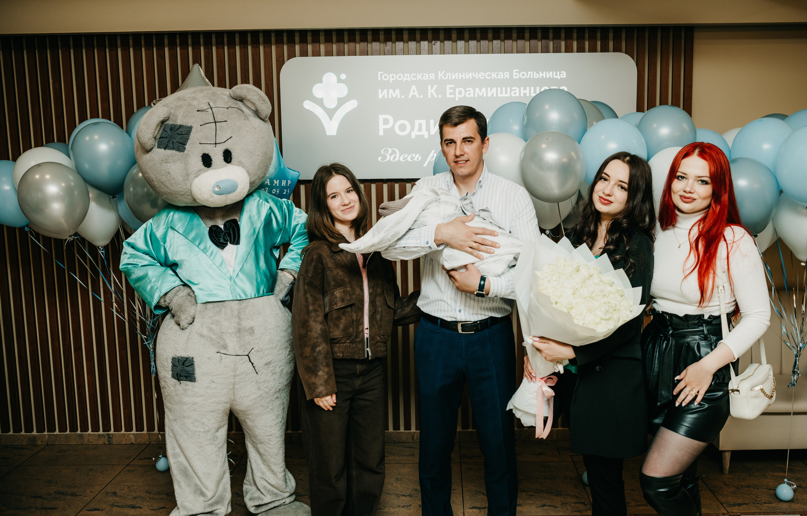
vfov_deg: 37.7
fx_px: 755
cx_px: 429
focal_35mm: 34
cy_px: 265
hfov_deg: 56.2
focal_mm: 31
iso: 200
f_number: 4
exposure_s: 1/160
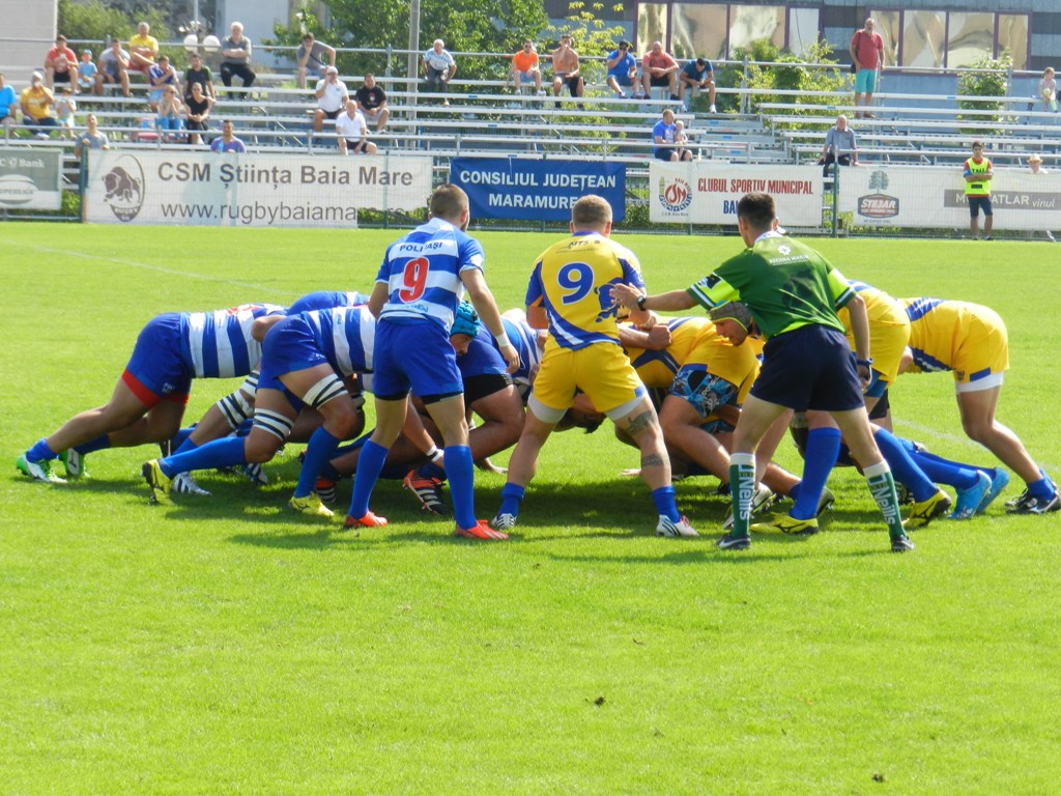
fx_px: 4904
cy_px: 398
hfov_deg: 12.3
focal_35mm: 160
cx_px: 530
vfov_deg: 9.3
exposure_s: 1/320
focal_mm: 28.4
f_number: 5.3
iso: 160
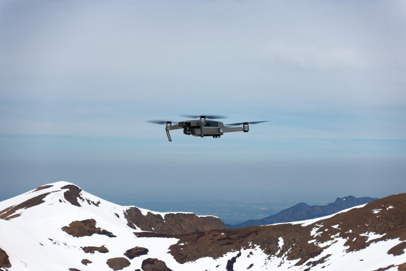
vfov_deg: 19.5
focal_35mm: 70
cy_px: 136
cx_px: 203
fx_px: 789
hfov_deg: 28.8
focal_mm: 25.7
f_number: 5.6
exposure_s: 1/200
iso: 125
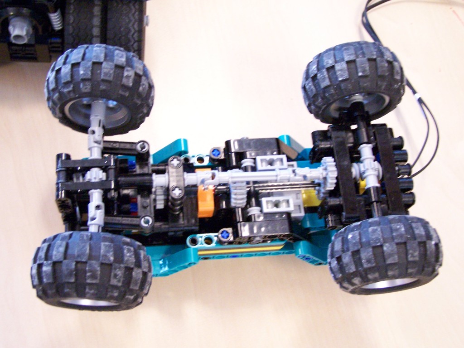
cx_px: 232
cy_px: 174
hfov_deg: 37.5
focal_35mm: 51
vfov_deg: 28.6
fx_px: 684
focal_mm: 8.5
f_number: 3
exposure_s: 1/15
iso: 400
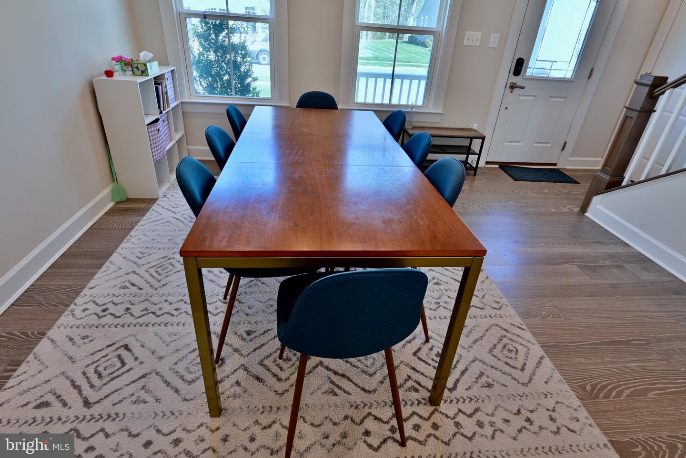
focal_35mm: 18
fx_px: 353
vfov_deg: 65.9
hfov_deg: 88.4
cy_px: 229
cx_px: 343
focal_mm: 18.5
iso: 125
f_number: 13
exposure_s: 1/4
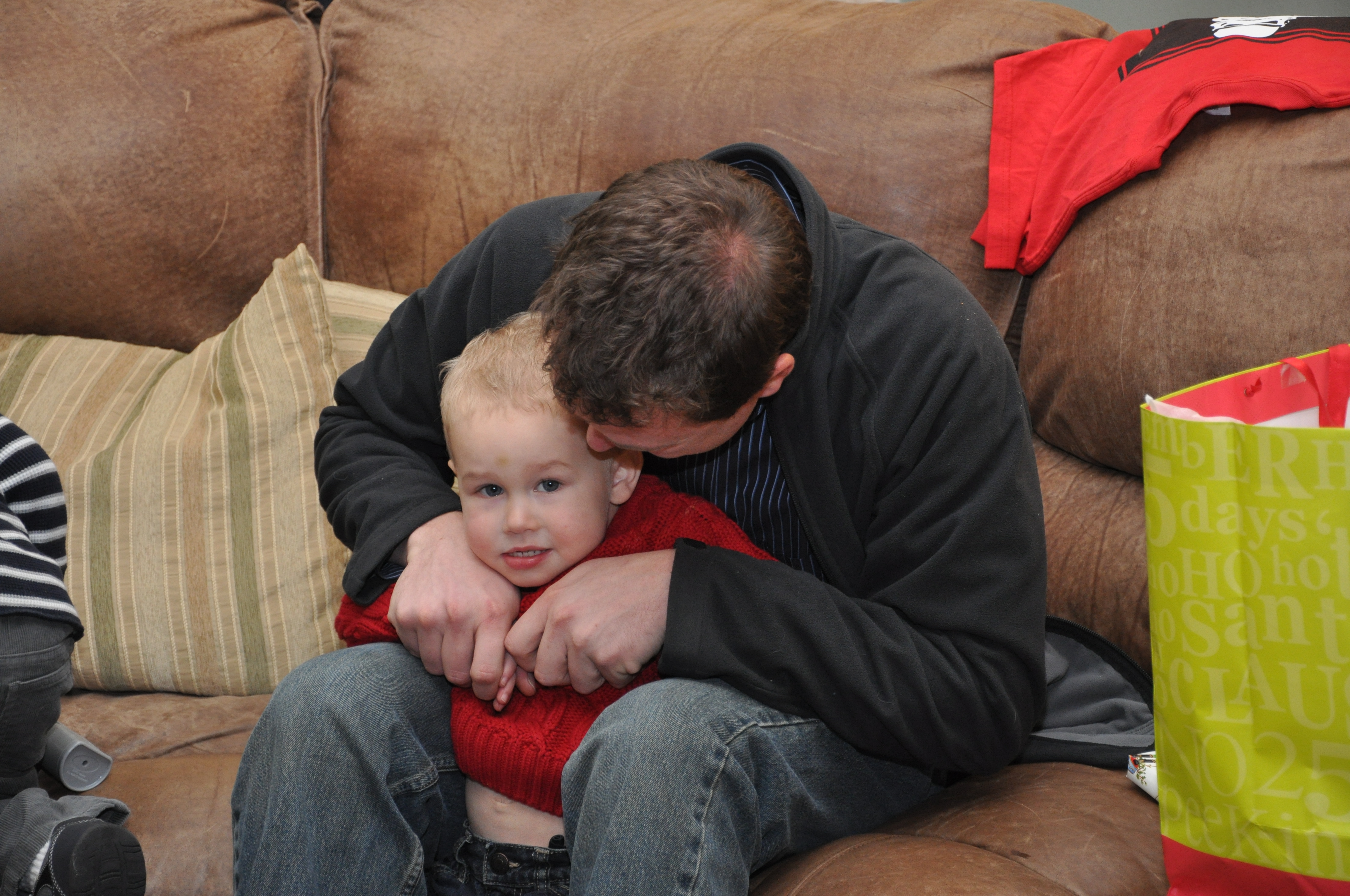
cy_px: 448
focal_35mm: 93
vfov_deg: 14.7
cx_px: 675
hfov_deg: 21.9
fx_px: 3483
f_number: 5.3
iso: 800
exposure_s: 1/60
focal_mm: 62
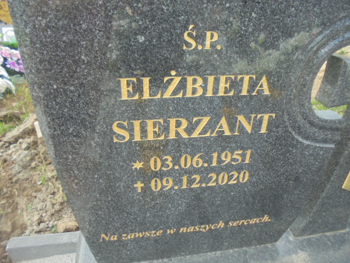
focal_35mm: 26
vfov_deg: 53.1
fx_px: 263
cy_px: 132
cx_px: 175
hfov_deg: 67.3
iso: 100
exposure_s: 1/125
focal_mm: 4.6
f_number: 3.5
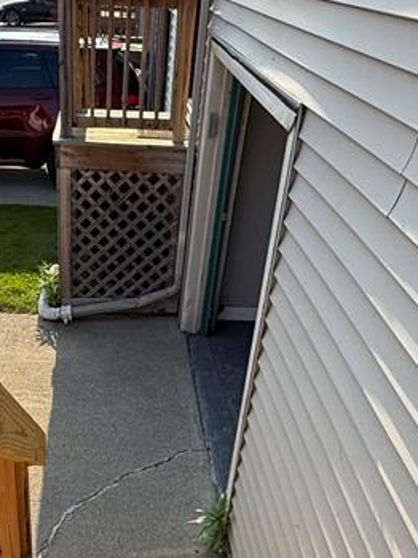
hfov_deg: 34.7
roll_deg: -3.1
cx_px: 129
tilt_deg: -35.7
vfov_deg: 43.9
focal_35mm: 41
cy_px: 435
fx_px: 661
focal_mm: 2.22
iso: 64
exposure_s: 1/1339
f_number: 2.2
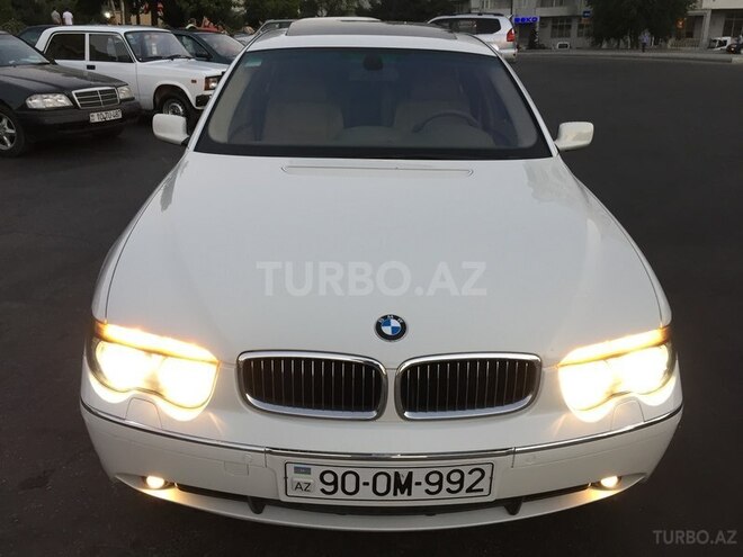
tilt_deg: -20.3
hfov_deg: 61.7
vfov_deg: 48.2
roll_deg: +0.5
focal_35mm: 29
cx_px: 372
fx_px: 622
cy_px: 278
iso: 80
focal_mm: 4.15
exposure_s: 1/33
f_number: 2.2
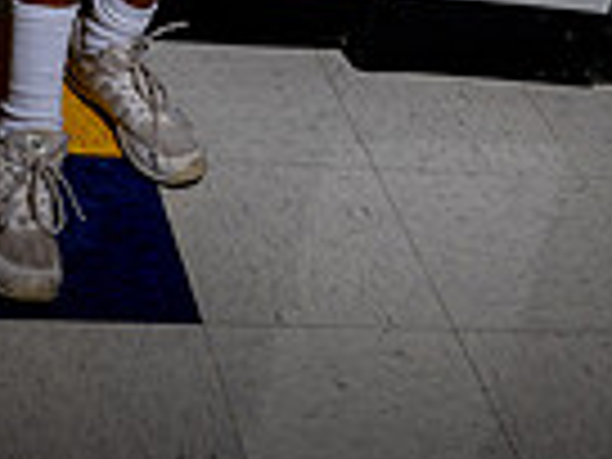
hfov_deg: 18.2
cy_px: -513
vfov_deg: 11.9
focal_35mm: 108
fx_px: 1909
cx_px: 292
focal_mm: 34
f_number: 10
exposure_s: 1/250
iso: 250
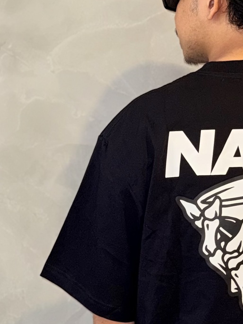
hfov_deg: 17.5
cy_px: 132
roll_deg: -0.4
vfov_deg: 23.3
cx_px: 146
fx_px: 787
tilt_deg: +3.6
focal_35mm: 84
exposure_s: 1/18
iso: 80
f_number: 1.78
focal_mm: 6.76
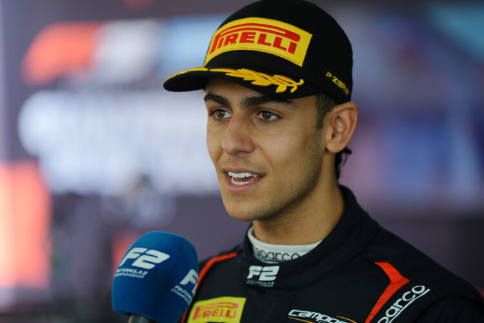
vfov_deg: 7.5
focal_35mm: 182
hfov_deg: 11.3
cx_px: 242
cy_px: 162
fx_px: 2447
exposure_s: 1/250
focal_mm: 182
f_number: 2.8
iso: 160
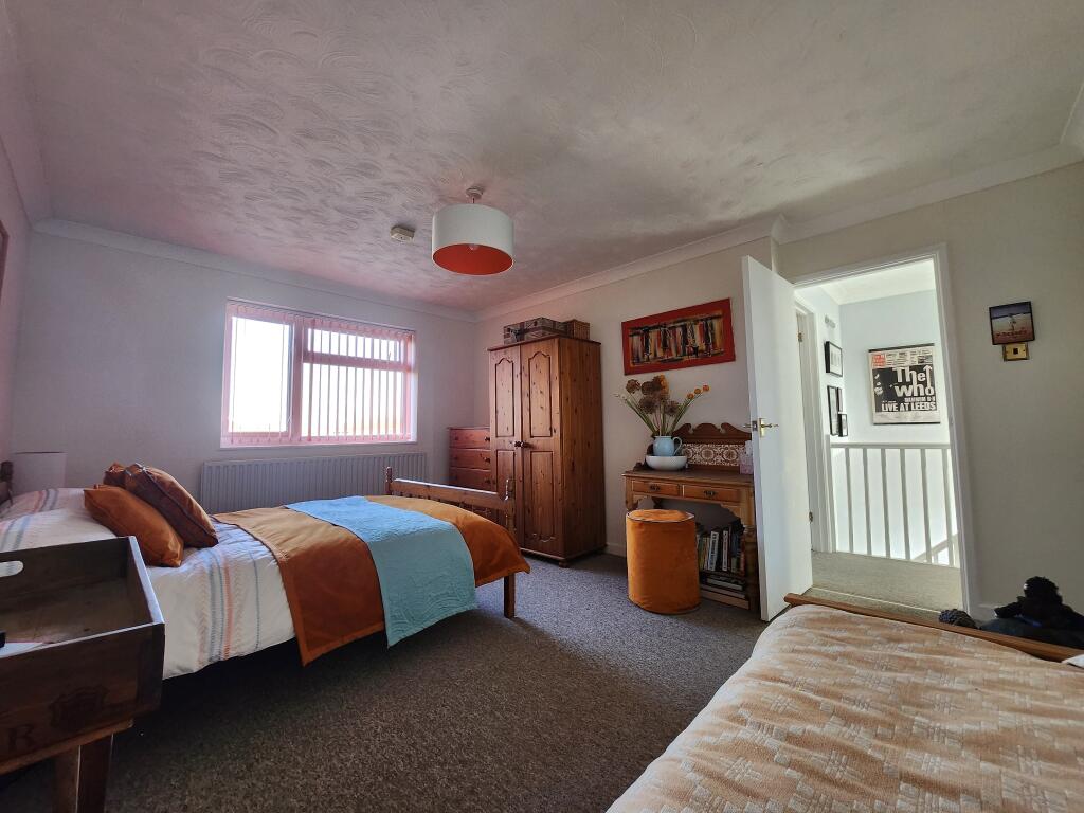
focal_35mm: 13
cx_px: 542
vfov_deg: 89.9
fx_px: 407
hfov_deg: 106.2
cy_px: 406
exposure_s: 1/50
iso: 125
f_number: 2.2
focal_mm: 1.7
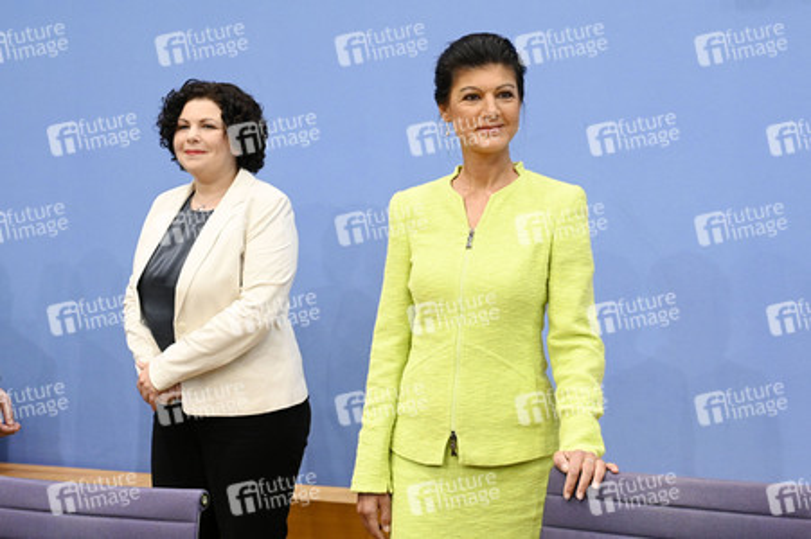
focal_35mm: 39
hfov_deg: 49.6
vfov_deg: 34.2
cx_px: 406
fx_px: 878
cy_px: 270
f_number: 5.6
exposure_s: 1/400
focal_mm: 39
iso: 5000
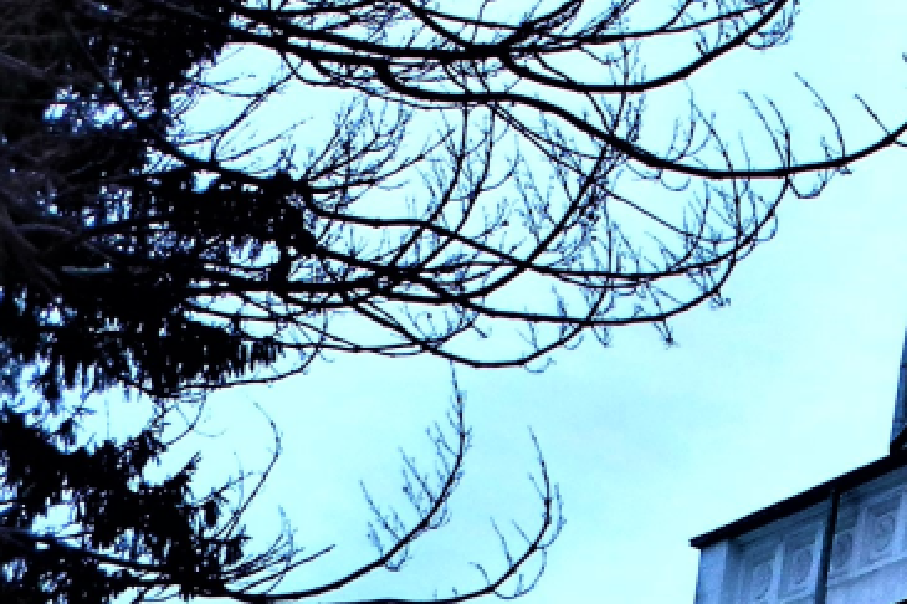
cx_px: 1536
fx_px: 2896
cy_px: 604
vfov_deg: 11.8
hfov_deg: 15.7
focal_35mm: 115
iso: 193
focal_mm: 5
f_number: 3.5
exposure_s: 1/59.8
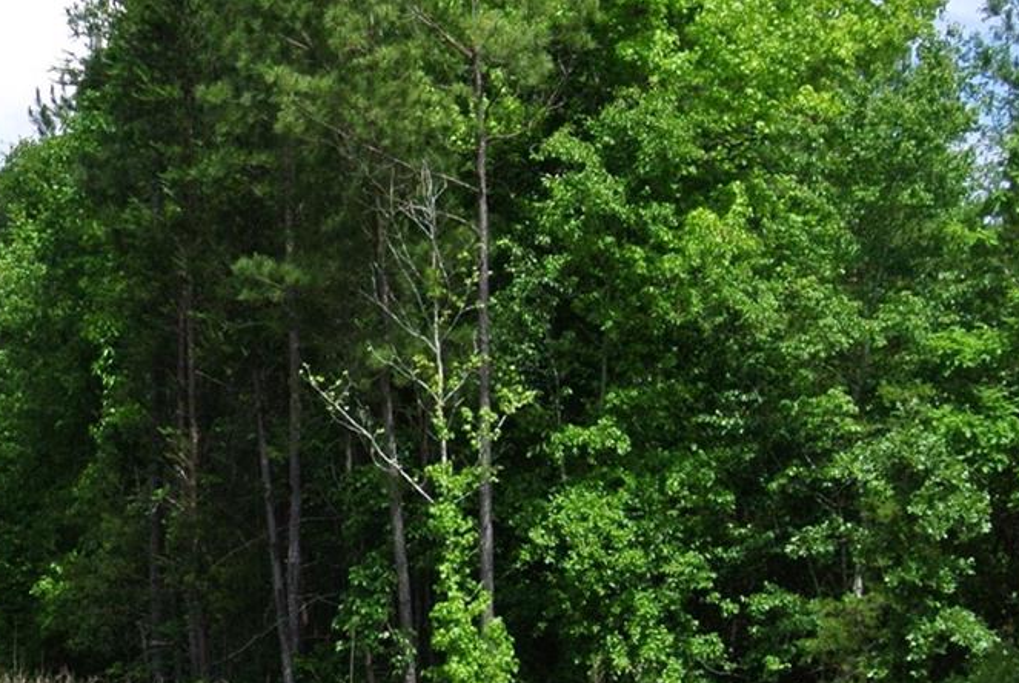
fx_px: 3940
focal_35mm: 139
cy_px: 708
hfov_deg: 14.4
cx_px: -118
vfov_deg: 9.8
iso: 100
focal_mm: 16.9
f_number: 4.5
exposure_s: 1/640
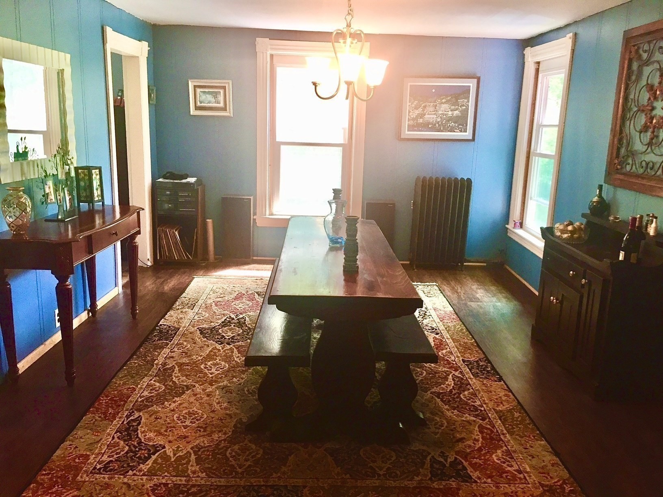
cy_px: 248
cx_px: 332
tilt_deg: -12.4
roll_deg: -2.5
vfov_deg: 48.2
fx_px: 555
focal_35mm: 29
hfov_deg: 61.7
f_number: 2.2
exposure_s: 1/30
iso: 100
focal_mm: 4.15
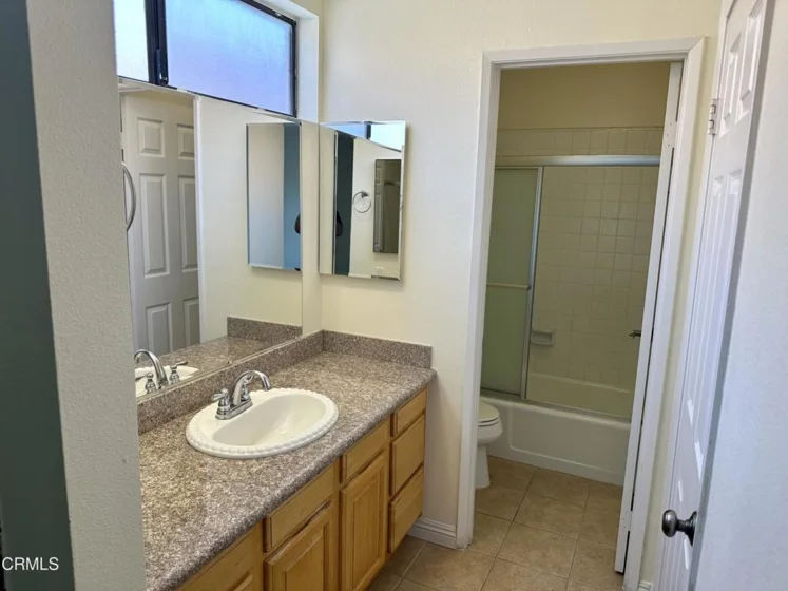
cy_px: 296
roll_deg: -2.1
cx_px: 394
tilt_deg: -10.1
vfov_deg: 56.8
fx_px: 546
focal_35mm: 24
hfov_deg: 71.6
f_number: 1.78
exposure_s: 1/163
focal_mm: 6.86
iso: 100
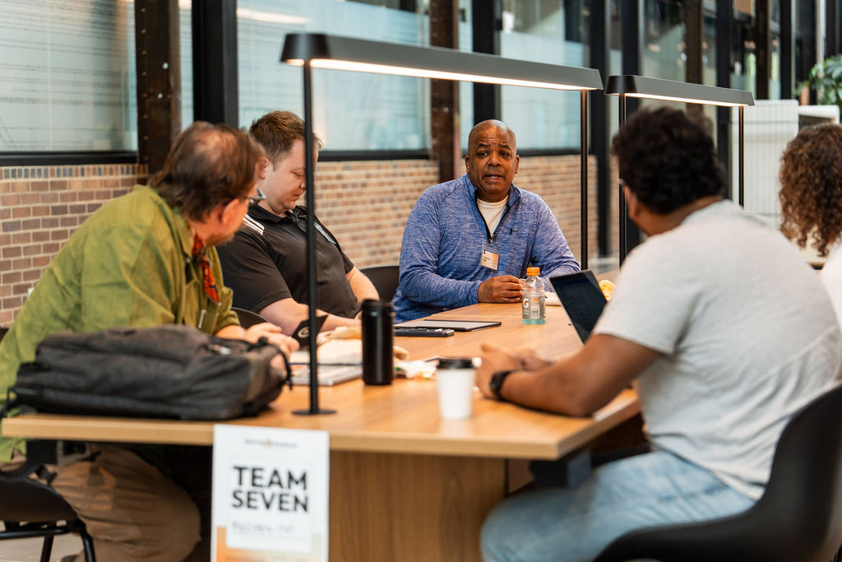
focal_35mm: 82
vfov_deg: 16.7
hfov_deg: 24.8
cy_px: 281
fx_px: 1918
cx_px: 421
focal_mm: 82
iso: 200
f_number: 2.8
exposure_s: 1/160
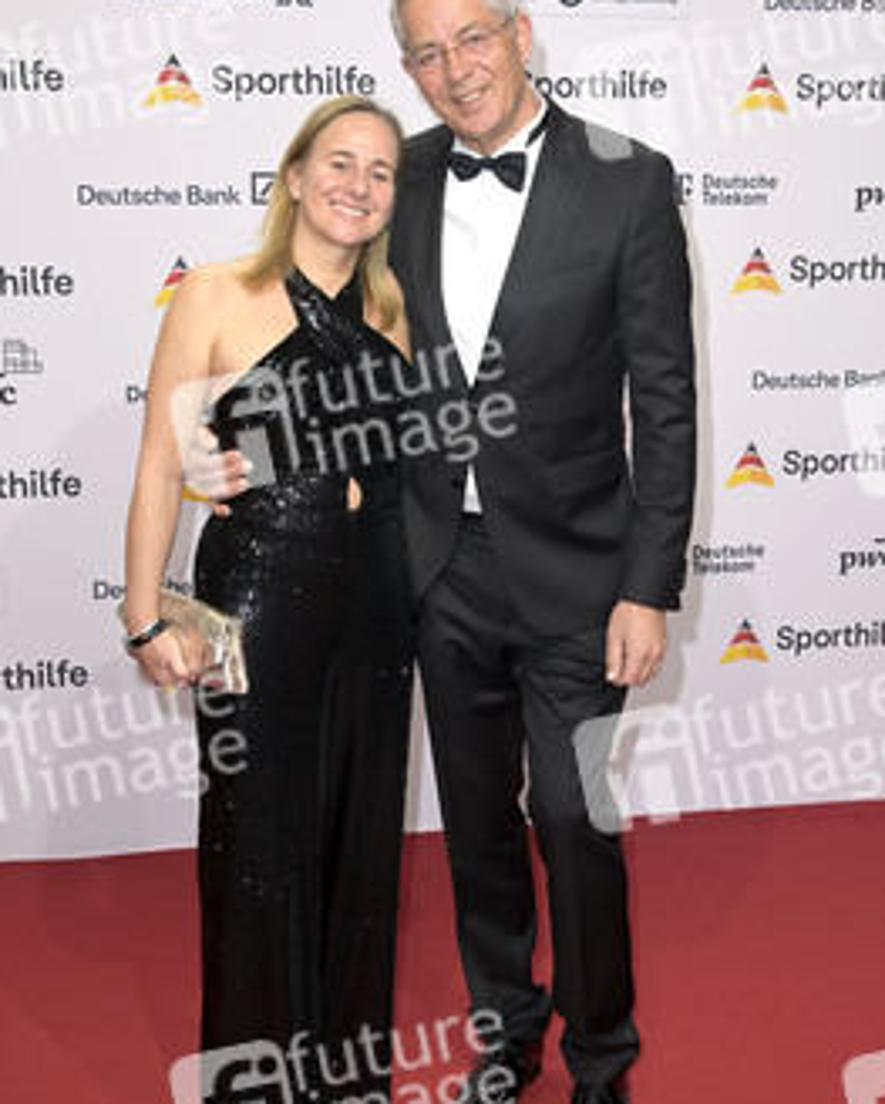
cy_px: 586
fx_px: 1569
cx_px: 441
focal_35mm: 48
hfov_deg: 31.5
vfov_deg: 38.7
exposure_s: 1/250
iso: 500
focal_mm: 42
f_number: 5.6
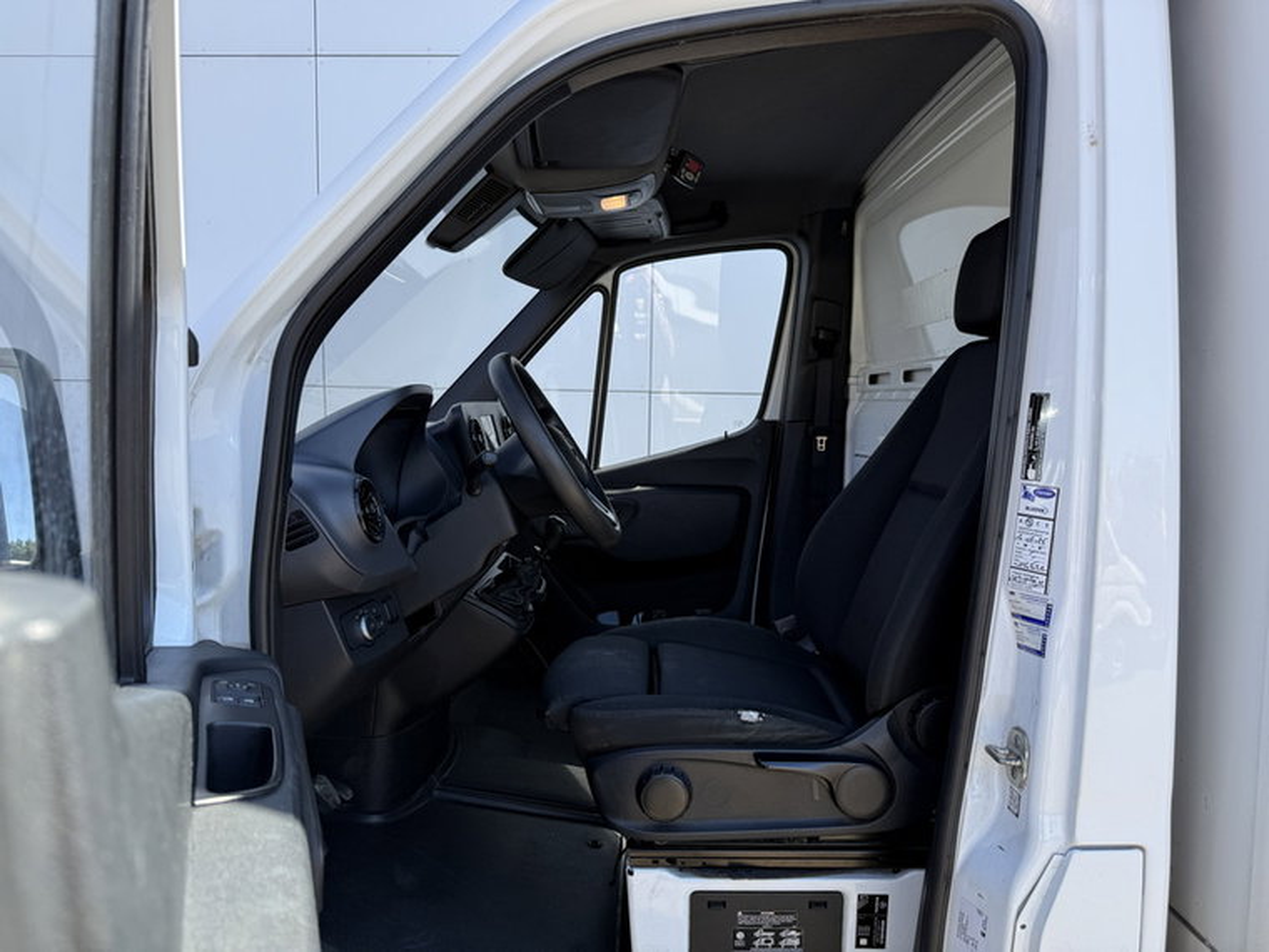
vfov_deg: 56.8
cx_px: 634
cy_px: 476
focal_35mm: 24
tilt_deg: -5.0
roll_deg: -0.6
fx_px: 880
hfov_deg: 71.6
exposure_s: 1/1018
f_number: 1.78
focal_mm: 6.76
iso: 80
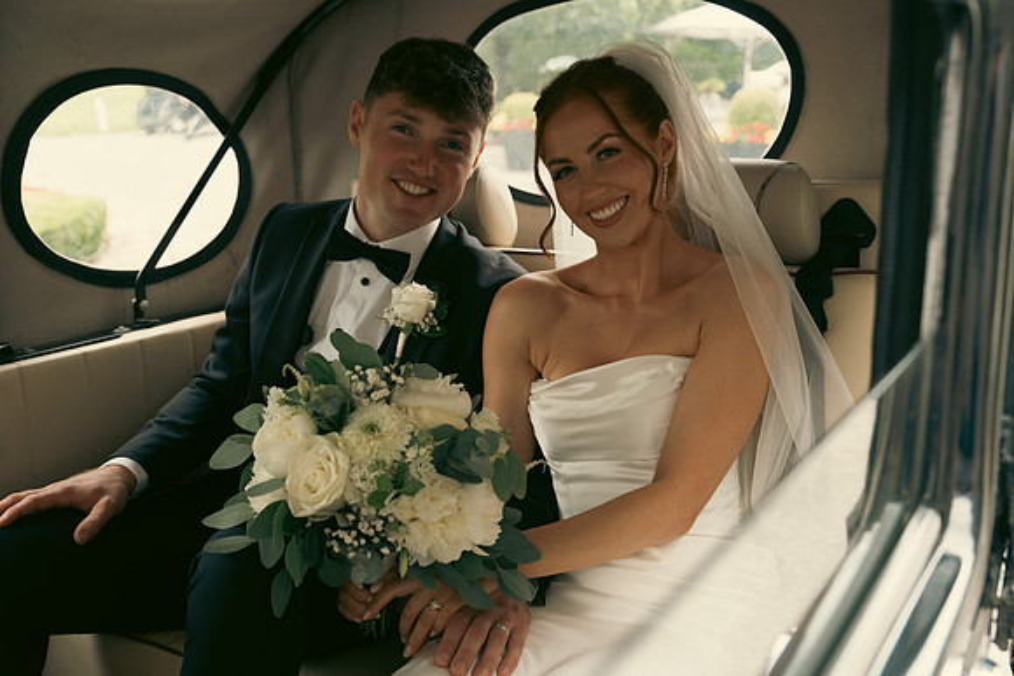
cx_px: 507
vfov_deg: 37.9
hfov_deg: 54.4
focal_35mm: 35
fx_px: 986
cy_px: 338
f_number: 3.5
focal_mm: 35
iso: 1250
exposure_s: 1/500
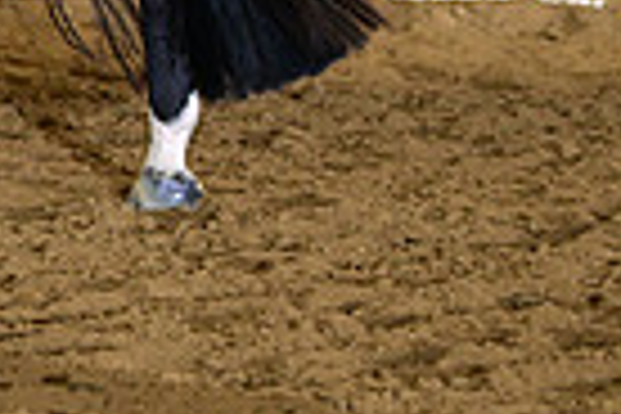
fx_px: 9401
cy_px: -443
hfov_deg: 3.8
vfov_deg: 2.5
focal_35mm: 545
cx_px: -428
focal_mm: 130
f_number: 4
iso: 2500
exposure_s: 1/200
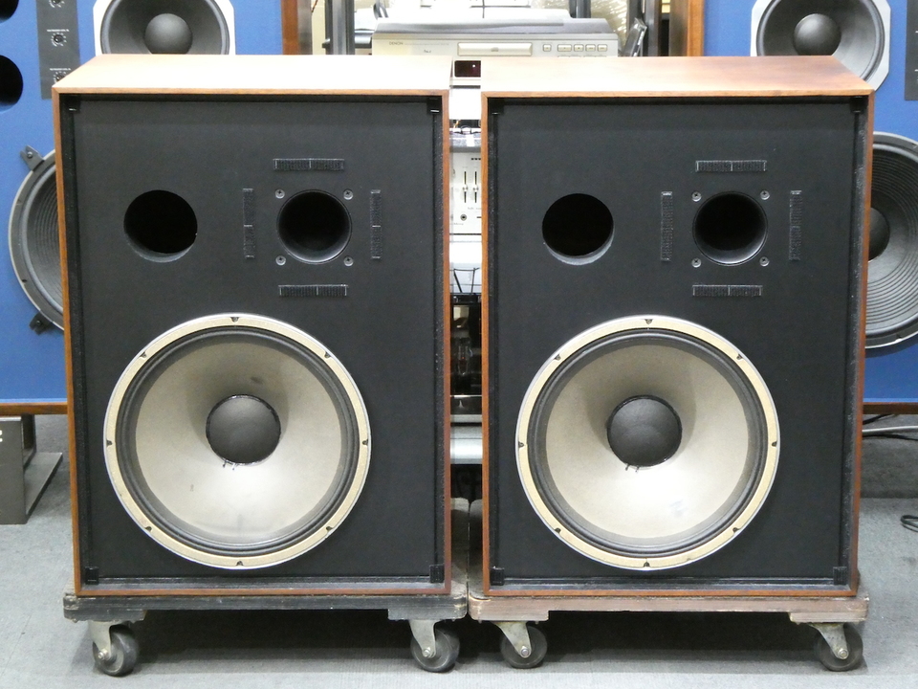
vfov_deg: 18.7
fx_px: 2095
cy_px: 344
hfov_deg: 24.7
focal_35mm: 79
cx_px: 459
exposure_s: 1/6
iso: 1600
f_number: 5.6
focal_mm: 14.1
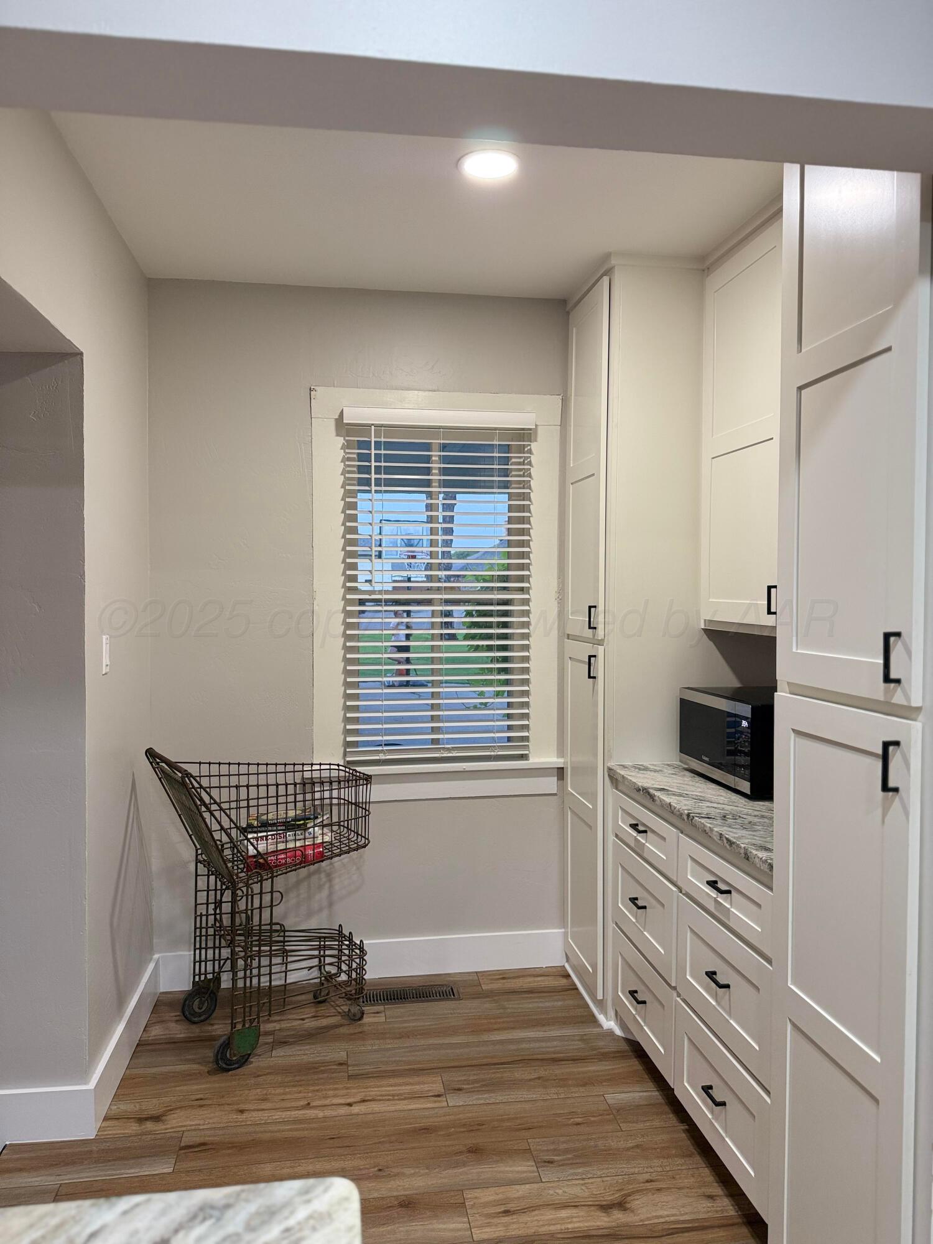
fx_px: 862
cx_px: 466
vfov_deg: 71.6
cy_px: 622
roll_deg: -0.4
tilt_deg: -1.6
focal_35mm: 24
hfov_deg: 56.8
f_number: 1.78
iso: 250
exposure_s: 1/120
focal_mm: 6.76
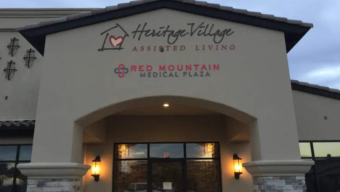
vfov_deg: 34.6
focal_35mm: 34
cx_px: 168
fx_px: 307
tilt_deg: +17.6
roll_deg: +1.1
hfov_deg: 58.0
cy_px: 87
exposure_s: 1/15
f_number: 2.2
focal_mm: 4.2
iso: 80
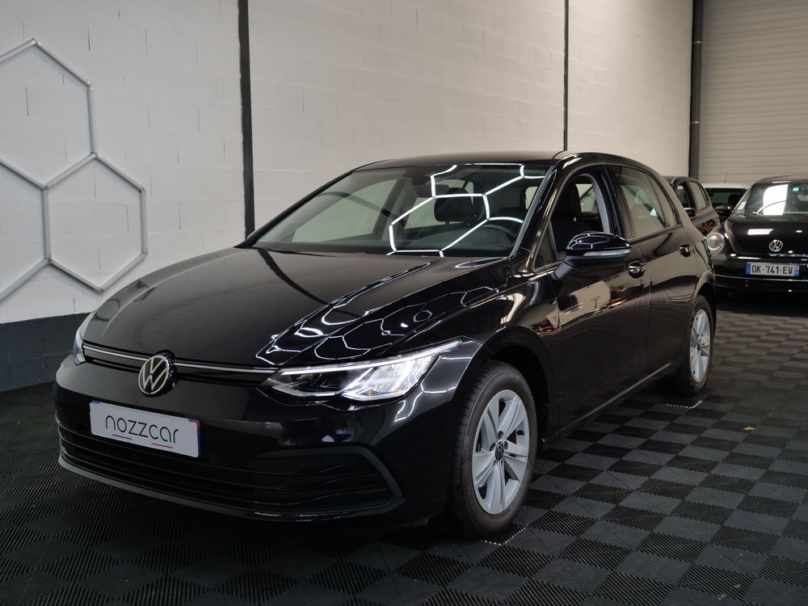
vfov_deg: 37.7
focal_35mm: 38
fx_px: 887
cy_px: 303
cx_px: 404
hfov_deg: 49.0
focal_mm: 19
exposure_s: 1/60
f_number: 3.2
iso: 250
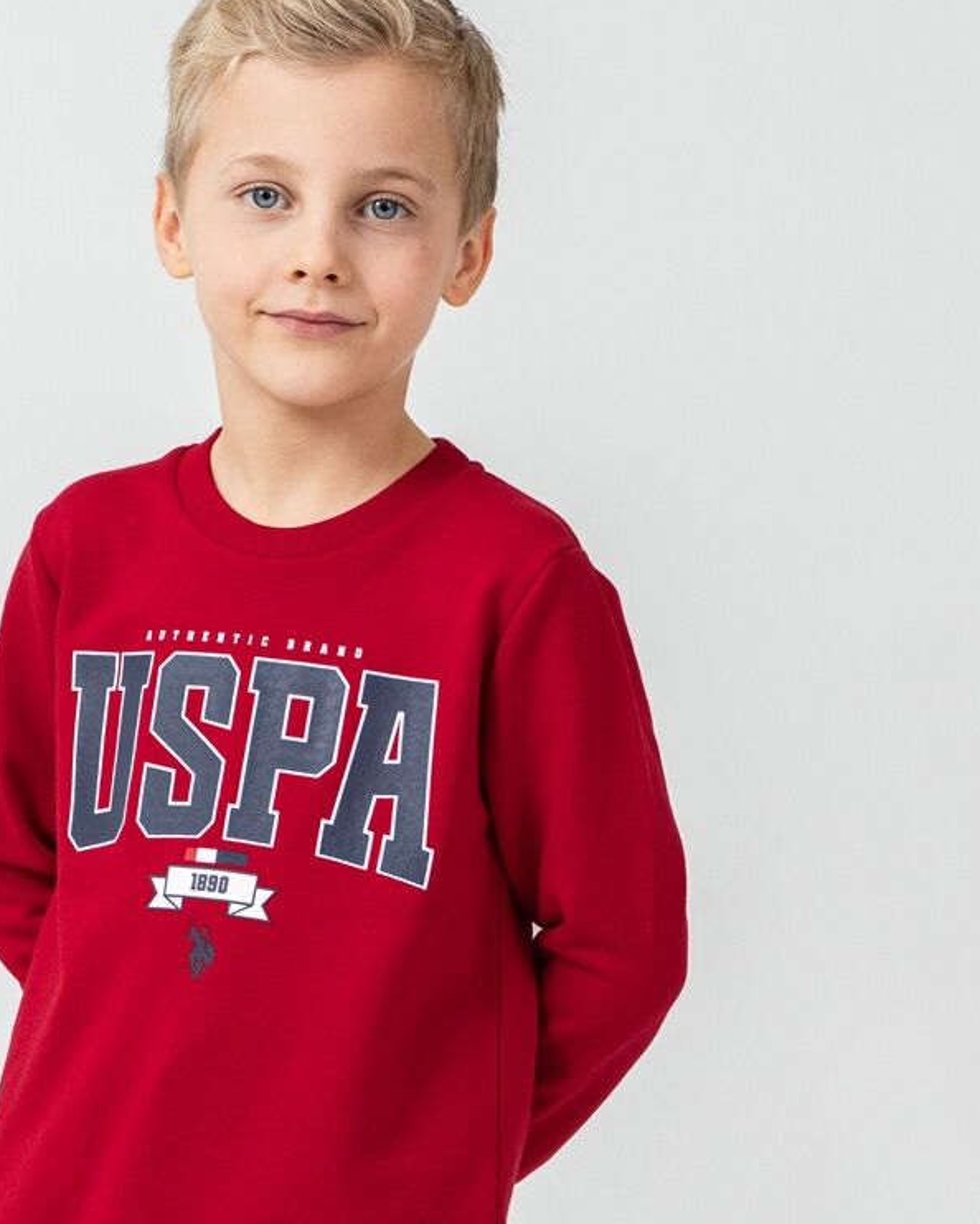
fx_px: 8661
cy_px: 1270
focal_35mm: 239
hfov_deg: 6.5
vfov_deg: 8.0
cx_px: 323
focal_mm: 70
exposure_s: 1/160
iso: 160
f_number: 7.1
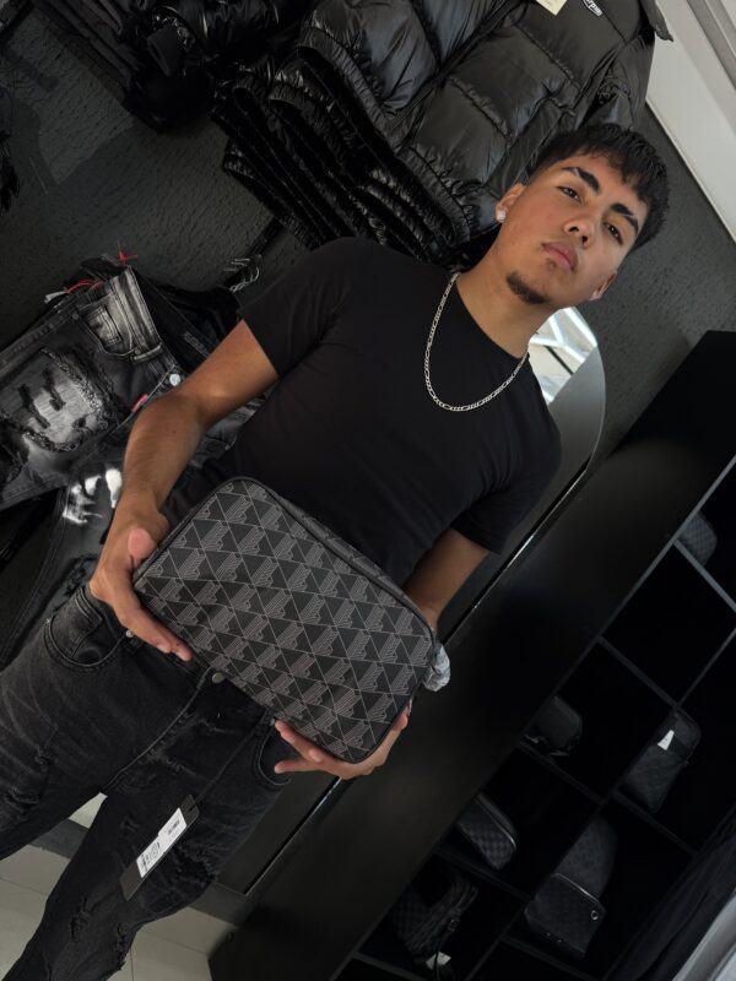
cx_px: 368
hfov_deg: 56.8
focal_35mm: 24
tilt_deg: +3.8
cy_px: 490
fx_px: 680
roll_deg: -38.4
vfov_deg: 71.6
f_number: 1.78
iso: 80
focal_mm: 6.76
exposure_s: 1/336
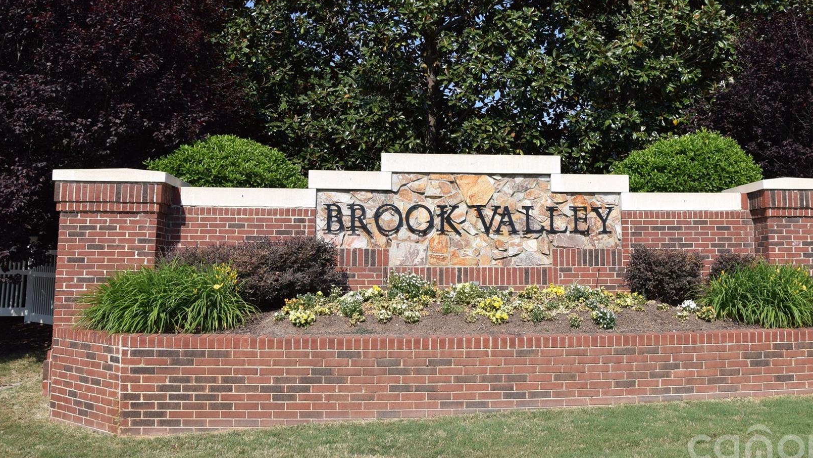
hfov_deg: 55.0
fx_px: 776
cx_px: 475
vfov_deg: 32.5
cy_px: 141
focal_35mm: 36
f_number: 9
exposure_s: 1/320
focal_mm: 18
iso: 200
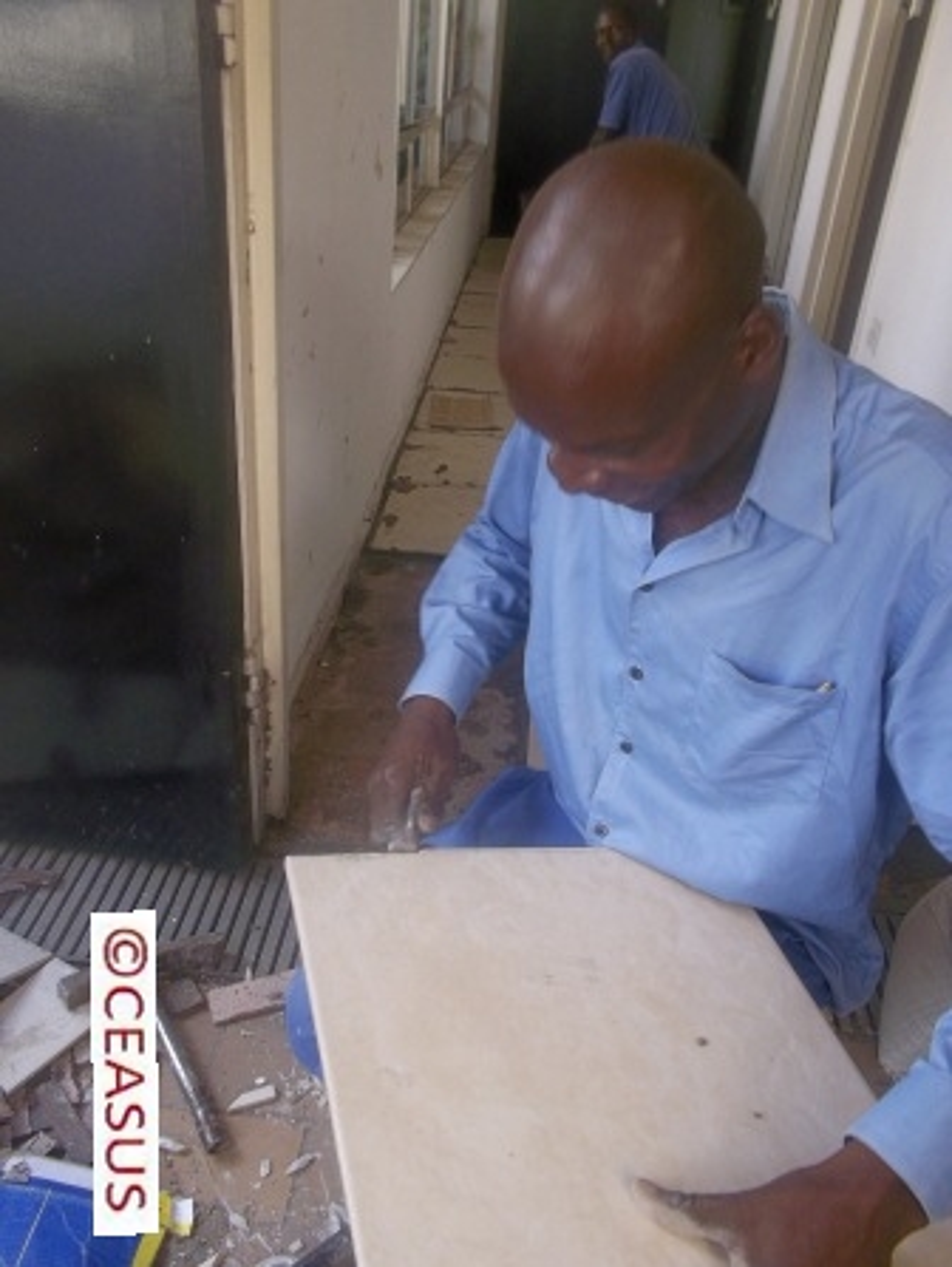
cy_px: 634
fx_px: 1062
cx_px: 476
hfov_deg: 48.3
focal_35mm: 29
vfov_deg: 61.6
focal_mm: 4.1
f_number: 3.3
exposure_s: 1/30
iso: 80
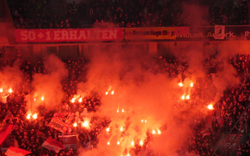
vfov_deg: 6.2
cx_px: 95
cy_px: 120
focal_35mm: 212
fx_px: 1444
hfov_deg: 9.9
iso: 80
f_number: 4.9
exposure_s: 1/125
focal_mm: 16.1
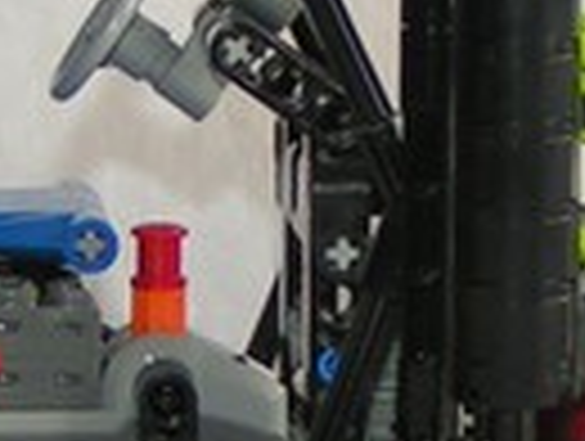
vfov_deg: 8.0
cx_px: 243
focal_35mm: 187
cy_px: 338
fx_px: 3166
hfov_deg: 10.6
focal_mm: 5.8
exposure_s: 1/60
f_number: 2.8
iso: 50
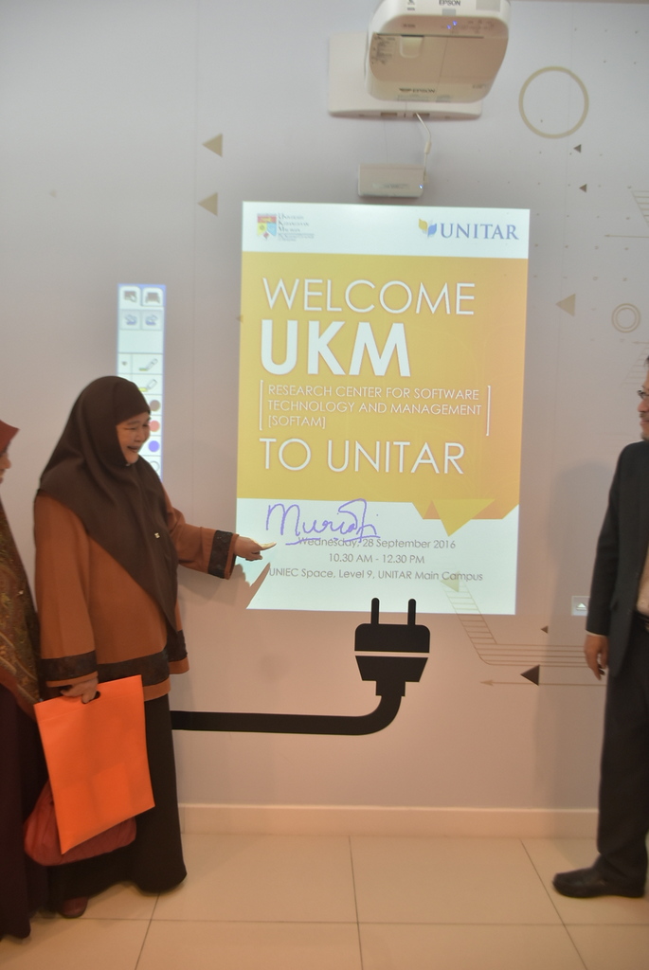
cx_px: 324
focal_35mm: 27
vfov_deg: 67.3
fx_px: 728
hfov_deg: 48.0
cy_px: 485
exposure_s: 1/125
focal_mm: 18
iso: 640
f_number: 3.5
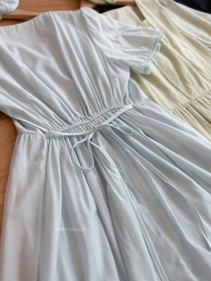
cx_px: 107
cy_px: 140
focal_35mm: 49
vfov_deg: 38.9
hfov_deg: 29.7
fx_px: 398
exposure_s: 1/151
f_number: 1.78
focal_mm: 6.86
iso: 64
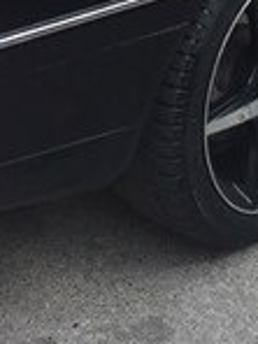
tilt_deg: -13.3
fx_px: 1282
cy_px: -213
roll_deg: +0.4
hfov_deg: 11.5
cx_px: 144
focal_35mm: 129
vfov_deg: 14.1
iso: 32
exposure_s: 1/204
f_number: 2.2
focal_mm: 4.15
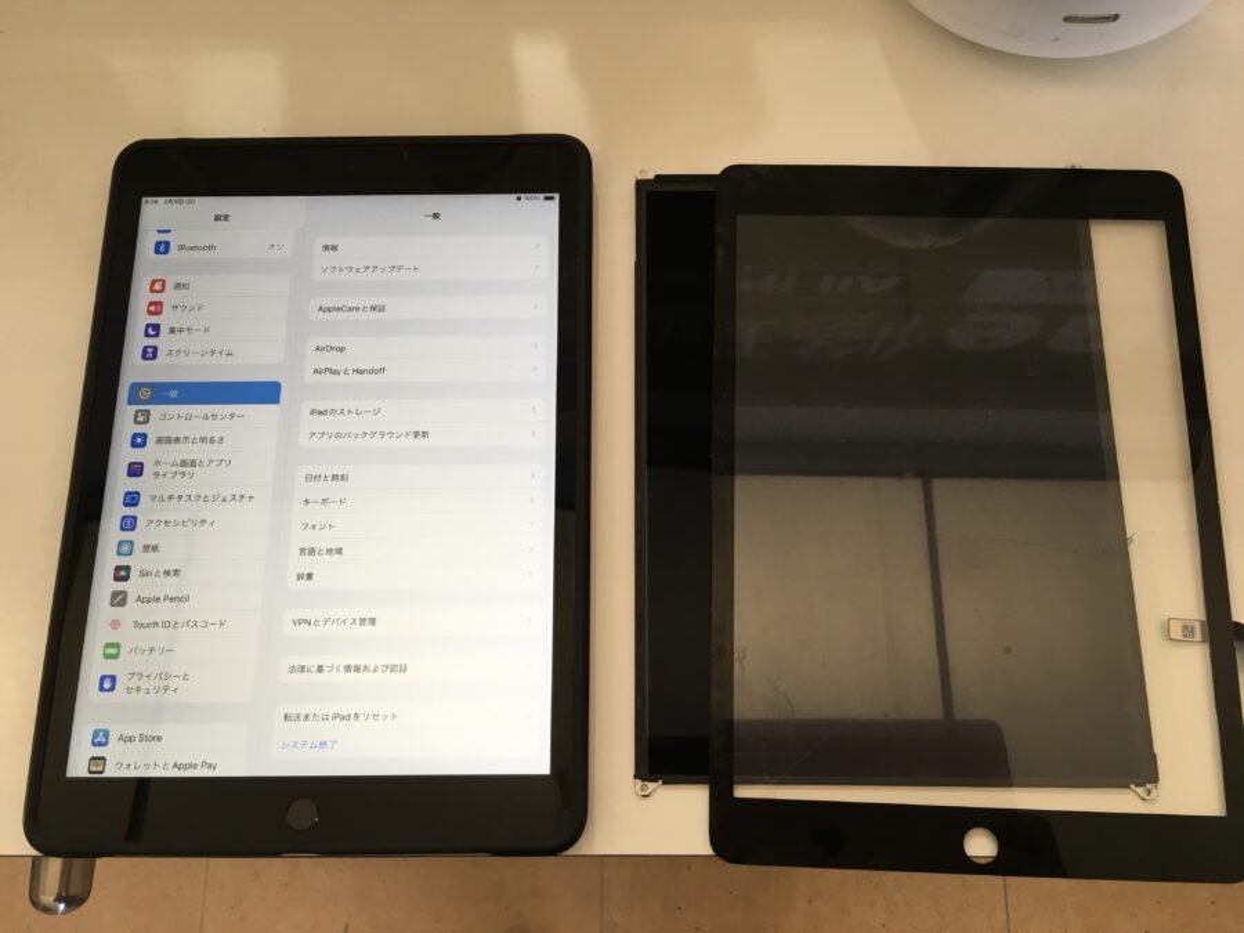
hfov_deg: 61.7
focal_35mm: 29
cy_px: 466
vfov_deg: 48.2
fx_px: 1042
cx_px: 622
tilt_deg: -74.1
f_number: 2.2
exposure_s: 1/40
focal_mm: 4.15
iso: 25
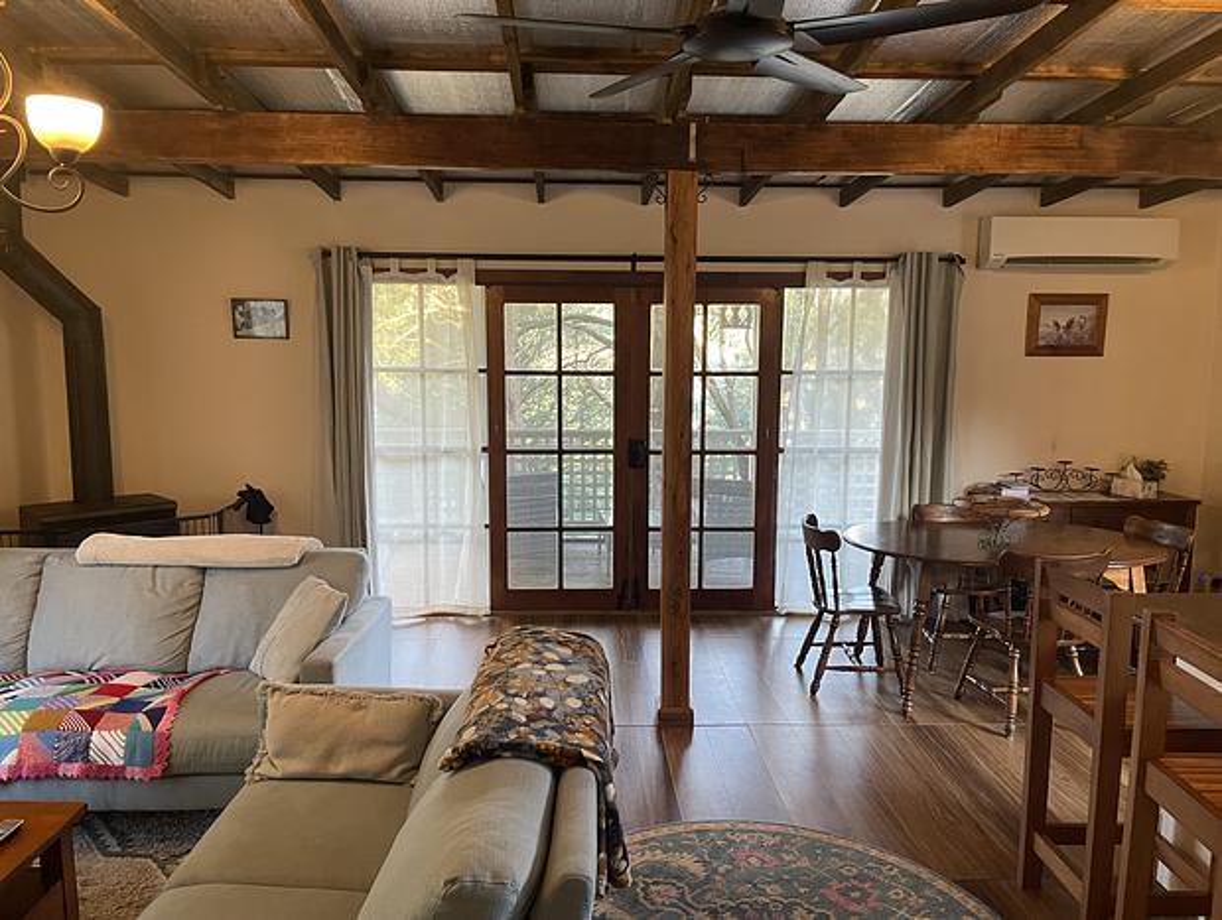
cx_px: 611
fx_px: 884
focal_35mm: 25
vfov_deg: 55.0
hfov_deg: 69.3
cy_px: 460
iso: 250
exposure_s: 1/60
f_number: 1.6
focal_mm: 5.1
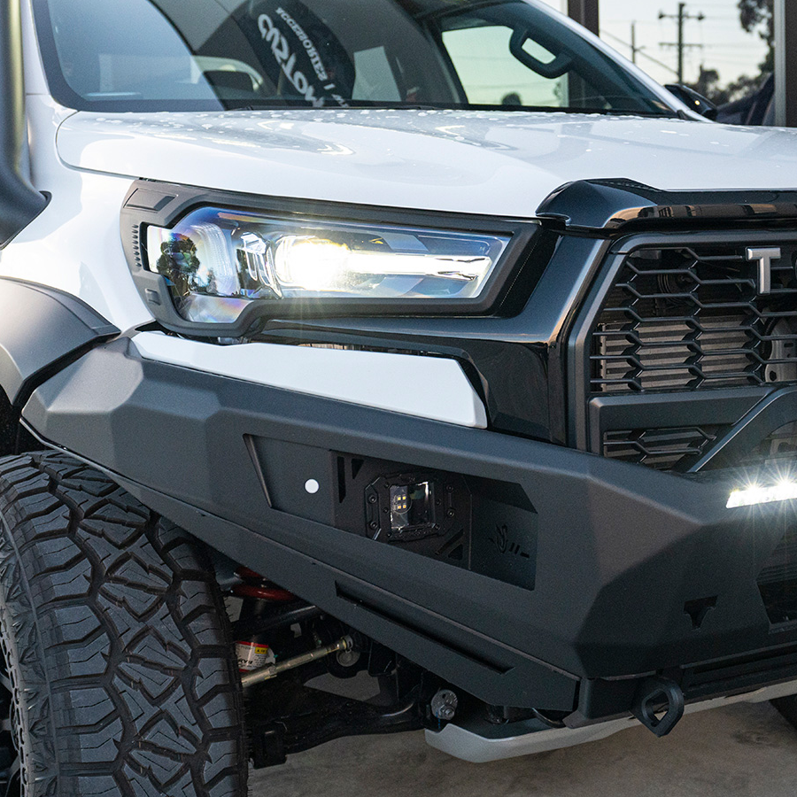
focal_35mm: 51
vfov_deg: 33.3
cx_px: 448
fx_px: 1328
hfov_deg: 33.4
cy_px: 344
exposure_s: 1/160
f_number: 4
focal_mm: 30
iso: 1250
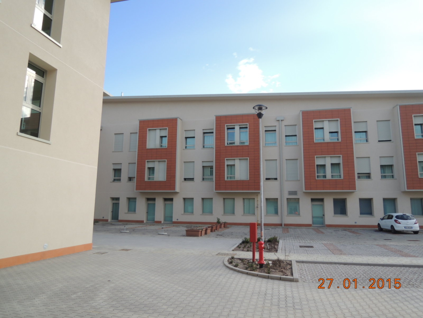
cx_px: 212
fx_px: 293
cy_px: 159
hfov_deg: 71.6
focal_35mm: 24
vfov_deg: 56.8
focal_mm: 4.3
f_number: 2.2
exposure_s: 1/800
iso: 100
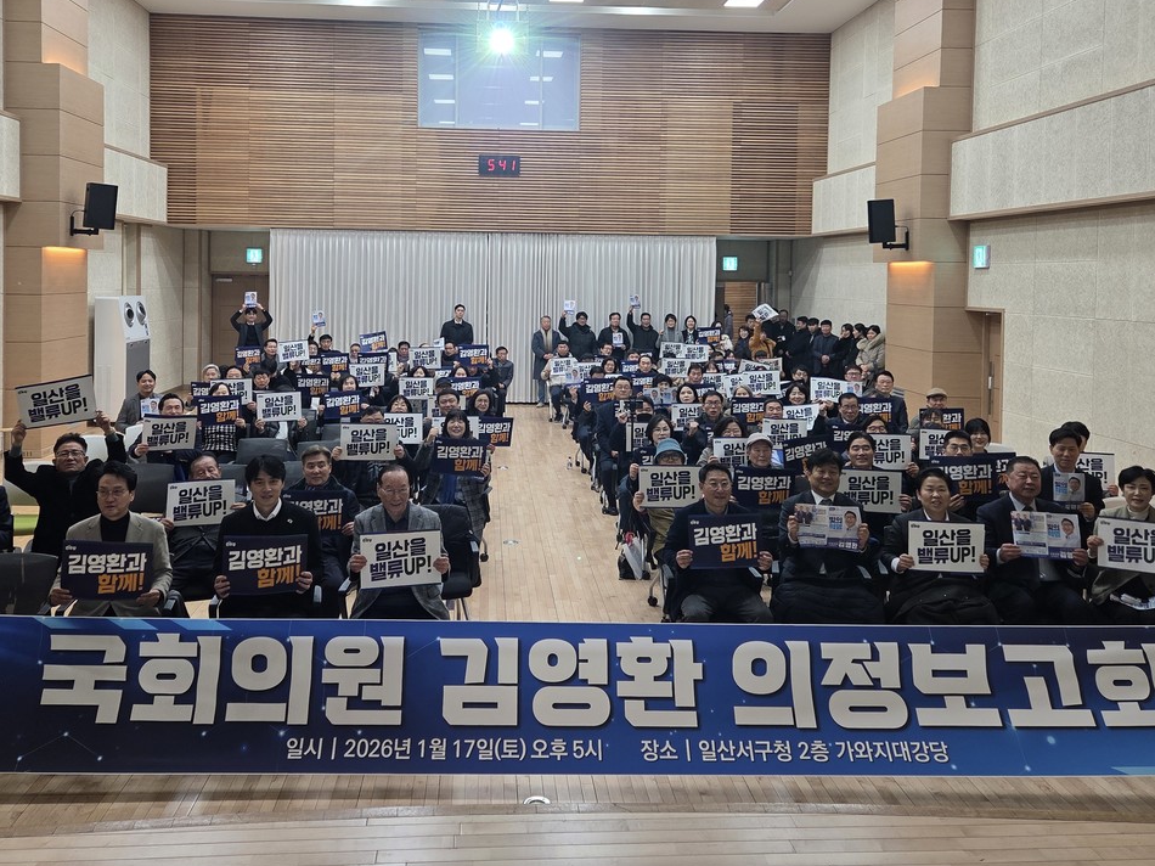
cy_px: 315
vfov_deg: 45.0
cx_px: 542
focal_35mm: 31
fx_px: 1034
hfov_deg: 58.3
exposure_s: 1/60
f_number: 1.8
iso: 100
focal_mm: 5.4
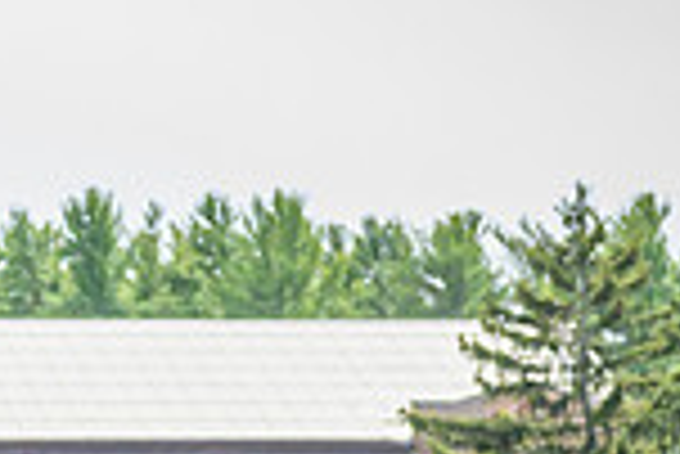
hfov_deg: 6.2
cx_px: -411
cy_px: 540
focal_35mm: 325
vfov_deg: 4.2
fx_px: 6145
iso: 400
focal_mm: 78
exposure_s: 1/1600
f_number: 4
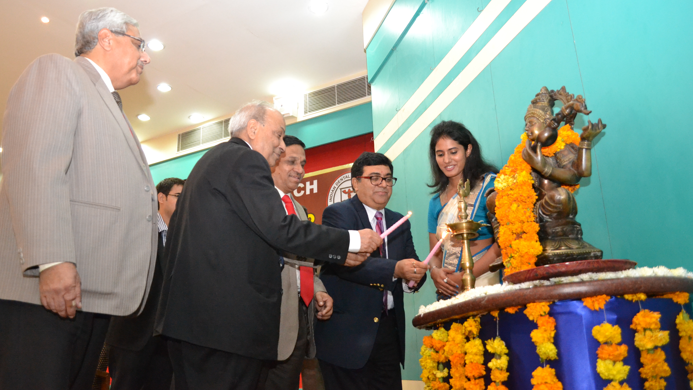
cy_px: 168
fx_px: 533
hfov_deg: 66.1
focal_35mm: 29
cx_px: 345
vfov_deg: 40.1
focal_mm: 18
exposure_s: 1/60
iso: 3200
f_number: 3.5
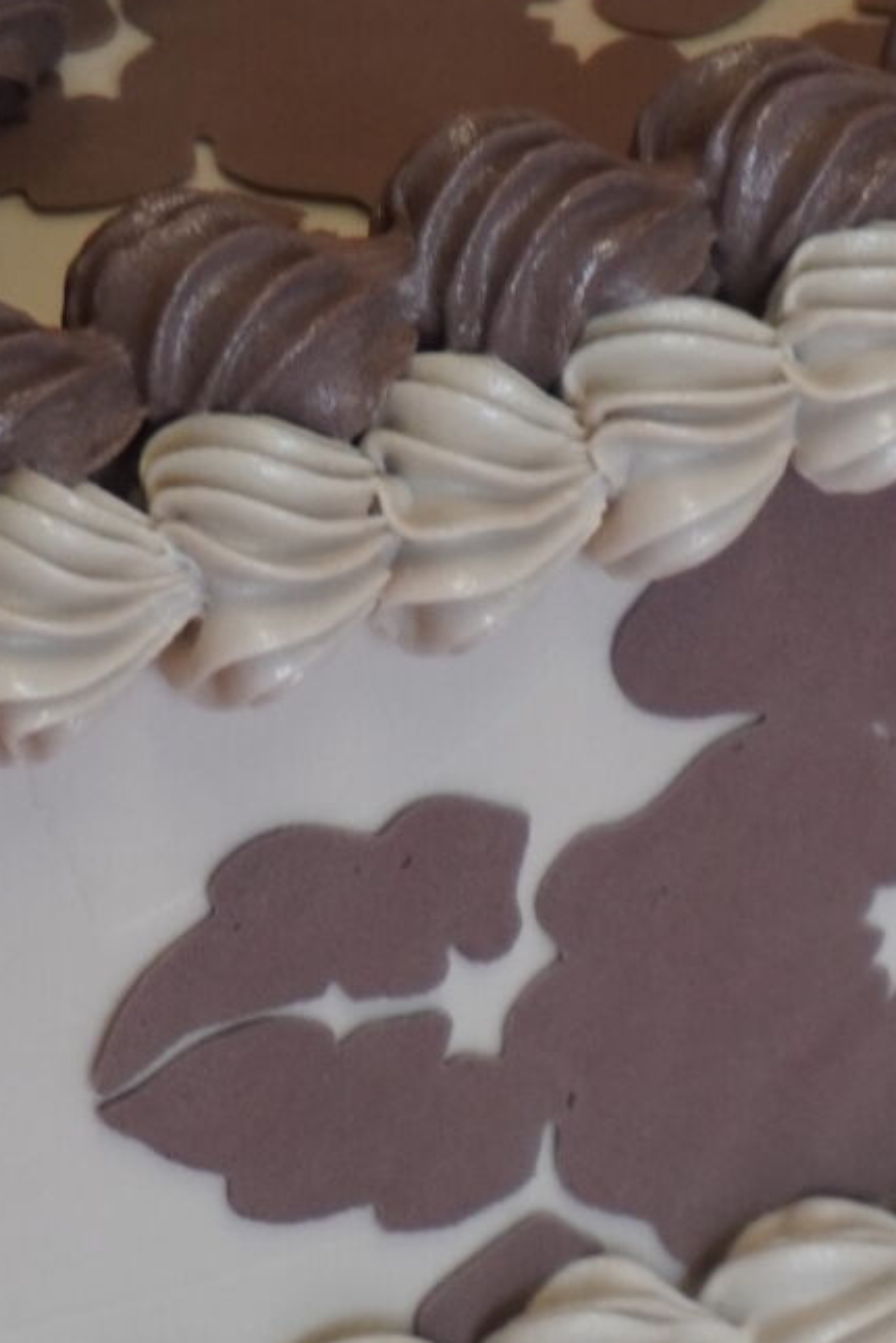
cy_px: 620
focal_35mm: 297
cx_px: 714
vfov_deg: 6.9
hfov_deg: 4.6
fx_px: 11081
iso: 640
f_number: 5.6
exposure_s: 1/160
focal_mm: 50
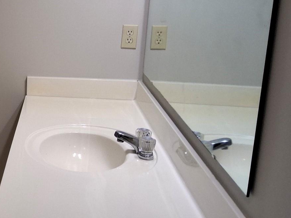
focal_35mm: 58
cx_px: -41
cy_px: 77
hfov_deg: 29.4
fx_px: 488
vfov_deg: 25.1
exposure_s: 1/40
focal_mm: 3.08
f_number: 2
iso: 200
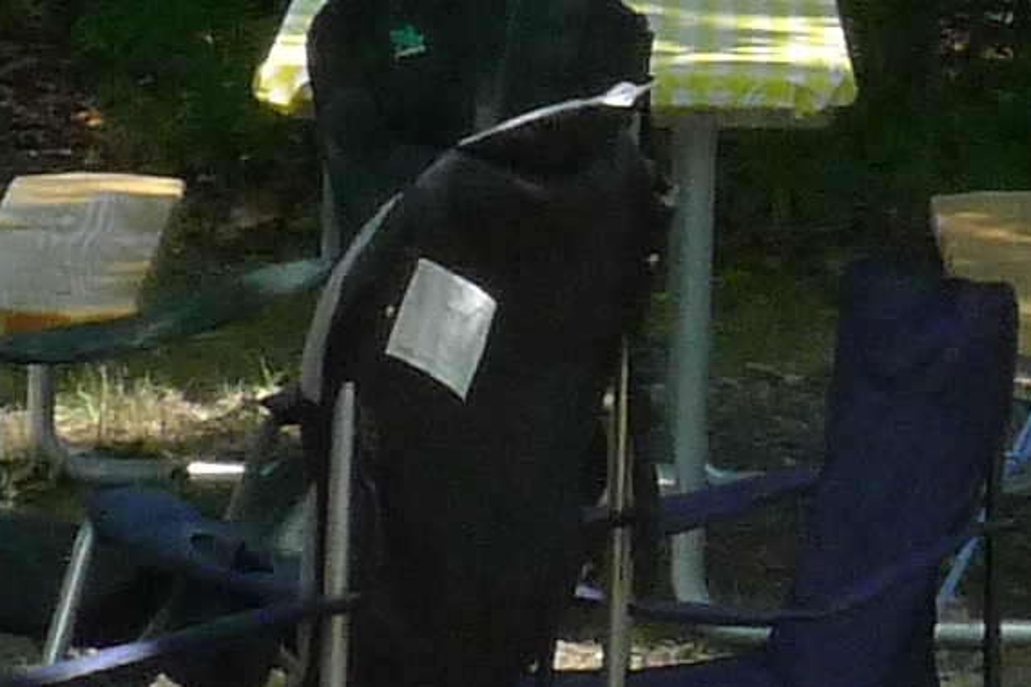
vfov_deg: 4.1
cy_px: -370
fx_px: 9505
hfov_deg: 6.1
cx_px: 2042
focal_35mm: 332
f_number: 8
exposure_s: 1/80
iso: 400
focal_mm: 10.7
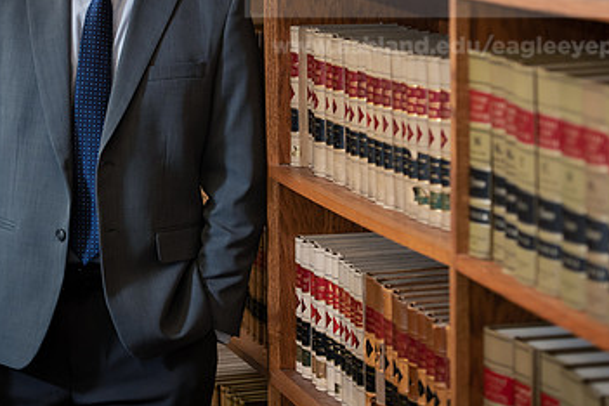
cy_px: 82
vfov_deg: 10.6
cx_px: 193
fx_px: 2182
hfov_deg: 15.8
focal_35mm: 129
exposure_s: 1/125
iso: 800
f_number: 3.2
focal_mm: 78
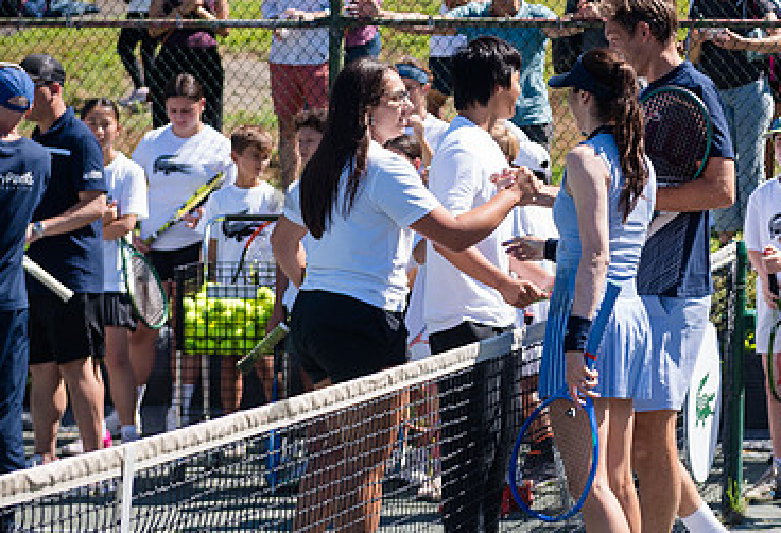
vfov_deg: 8.8
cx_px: 584
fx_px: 3452
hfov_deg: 12.9
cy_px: 110
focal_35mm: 158
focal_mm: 70
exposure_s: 1/1000
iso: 200
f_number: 3.5
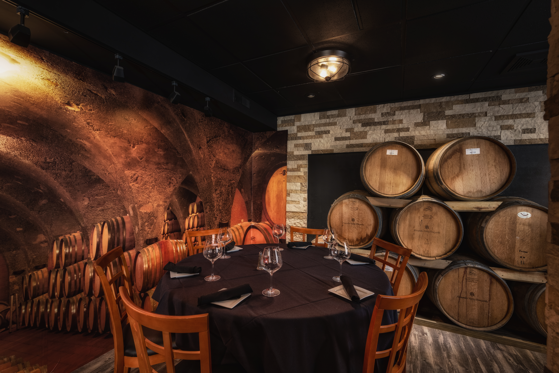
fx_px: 248
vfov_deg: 73.7
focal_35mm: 16
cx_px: 280
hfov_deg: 96.7
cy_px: 186
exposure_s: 1/1.25
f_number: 6.3
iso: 400
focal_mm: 16
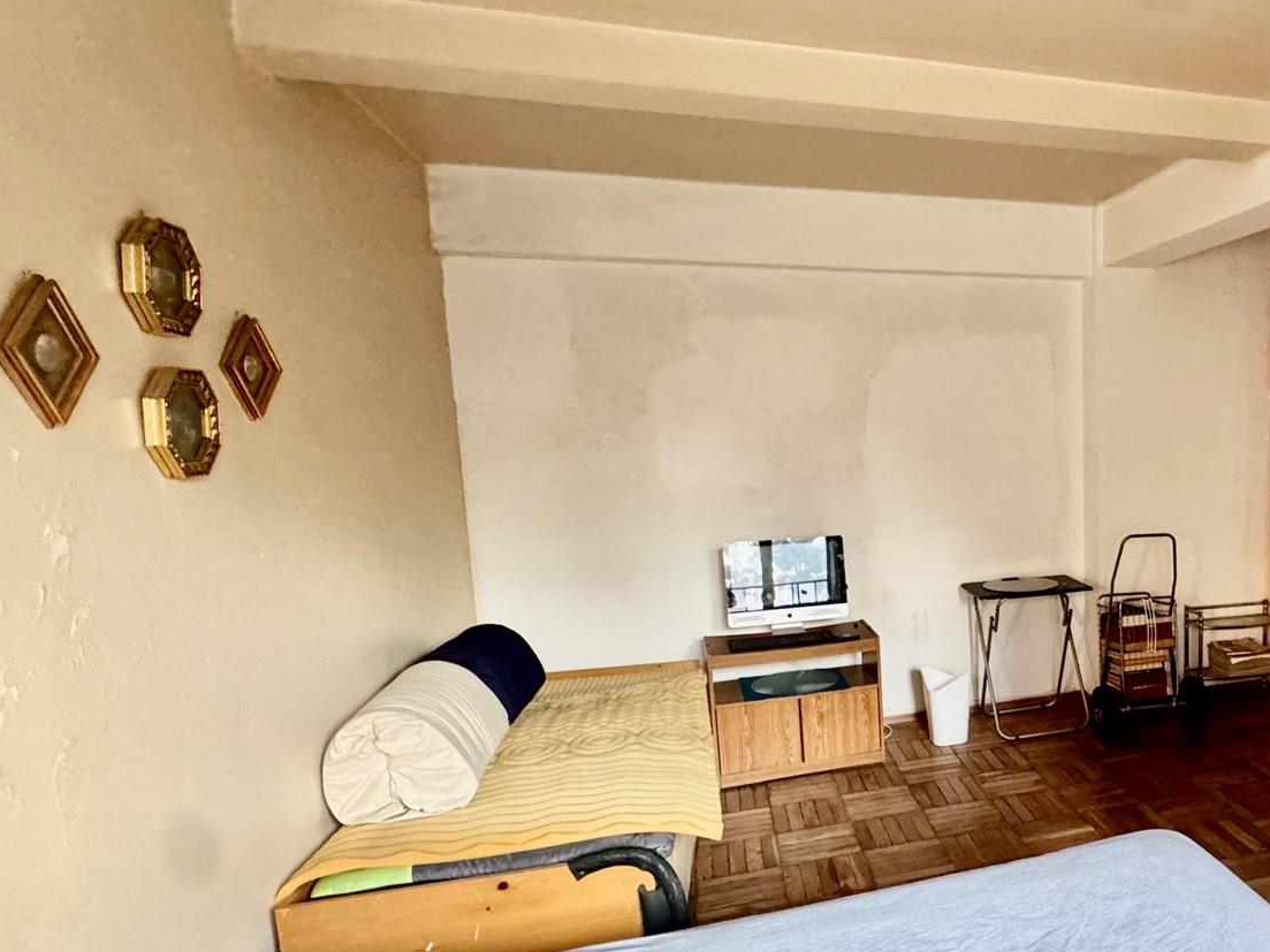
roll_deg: +1.0
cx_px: 1066
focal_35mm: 26
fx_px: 954
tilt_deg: -8.8
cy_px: 544
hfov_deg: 60.2
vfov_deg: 52.9
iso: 1000
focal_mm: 2.22
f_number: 2.2
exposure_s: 1/60
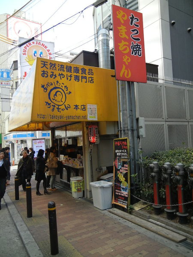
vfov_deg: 60.0
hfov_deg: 46.8
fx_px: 223
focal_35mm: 30
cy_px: 128
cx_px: 96
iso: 160
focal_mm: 5.4
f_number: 3.5
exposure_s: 1/362
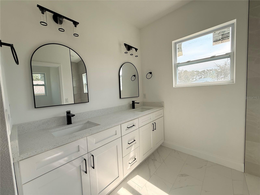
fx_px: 105
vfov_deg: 85.7
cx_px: 130
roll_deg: +2.2
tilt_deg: -3.9
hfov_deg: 102.1
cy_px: 98
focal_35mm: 14
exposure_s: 1/318
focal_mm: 2.22
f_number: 2.2
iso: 64
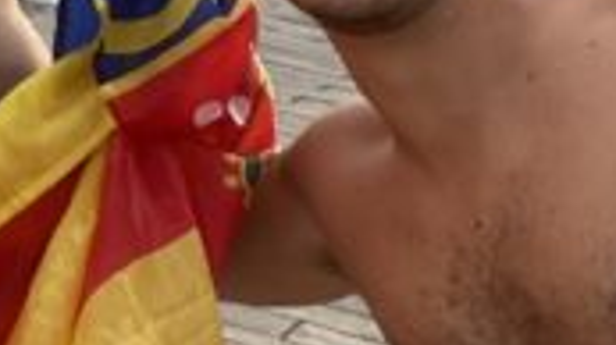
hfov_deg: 18.3
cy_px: 110
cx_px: 128
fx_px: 1893
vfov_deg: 10.4
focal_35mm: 116
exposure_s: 1/124
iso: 25
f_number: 2.2
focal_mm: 2.71
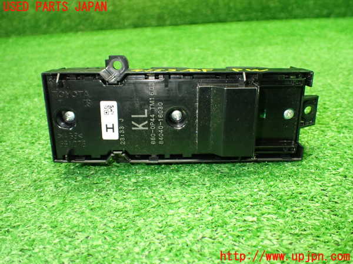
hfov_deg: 60.0
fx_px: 306
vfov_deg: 46.8
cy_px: 132
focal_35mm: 30
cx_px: 176
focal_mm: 5.4
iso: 800
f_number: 2.3
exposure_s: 1/80
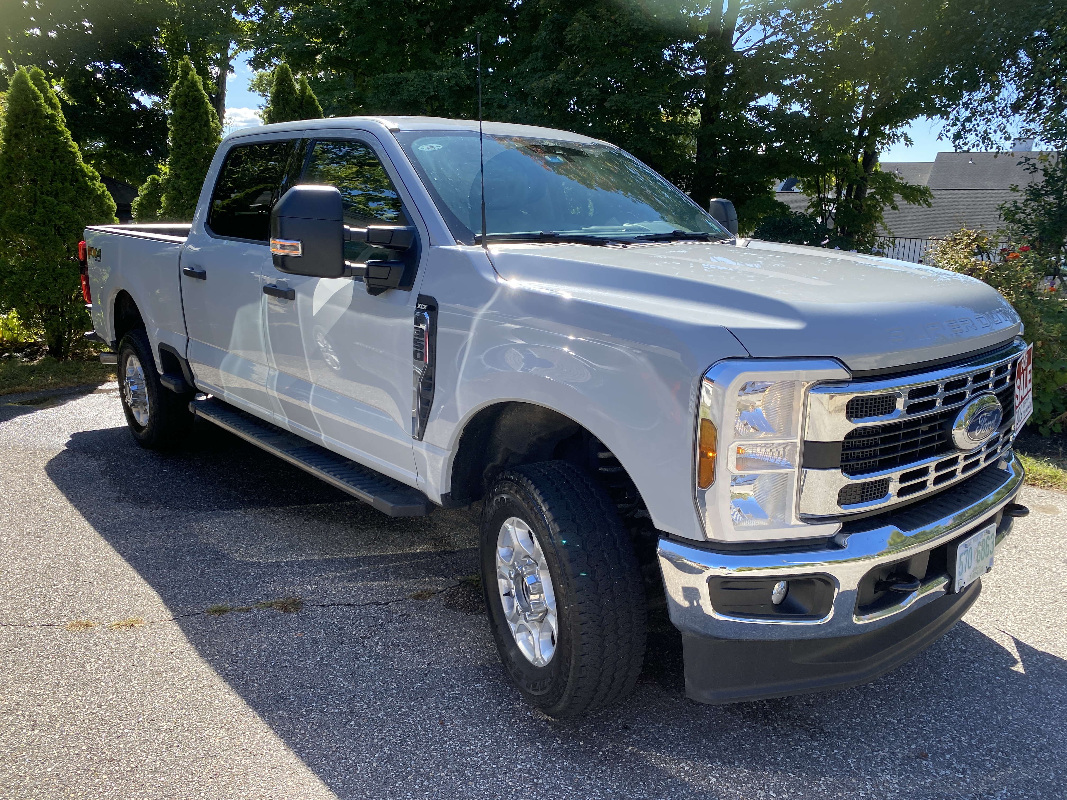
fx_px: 801
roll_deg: -1.6
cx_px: 534
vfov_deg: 53.1
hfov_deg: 67.3
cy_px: 400
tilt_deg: -15.3
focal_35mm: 26
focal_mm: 4.25
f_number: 1.8
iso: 32
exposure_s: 1/845
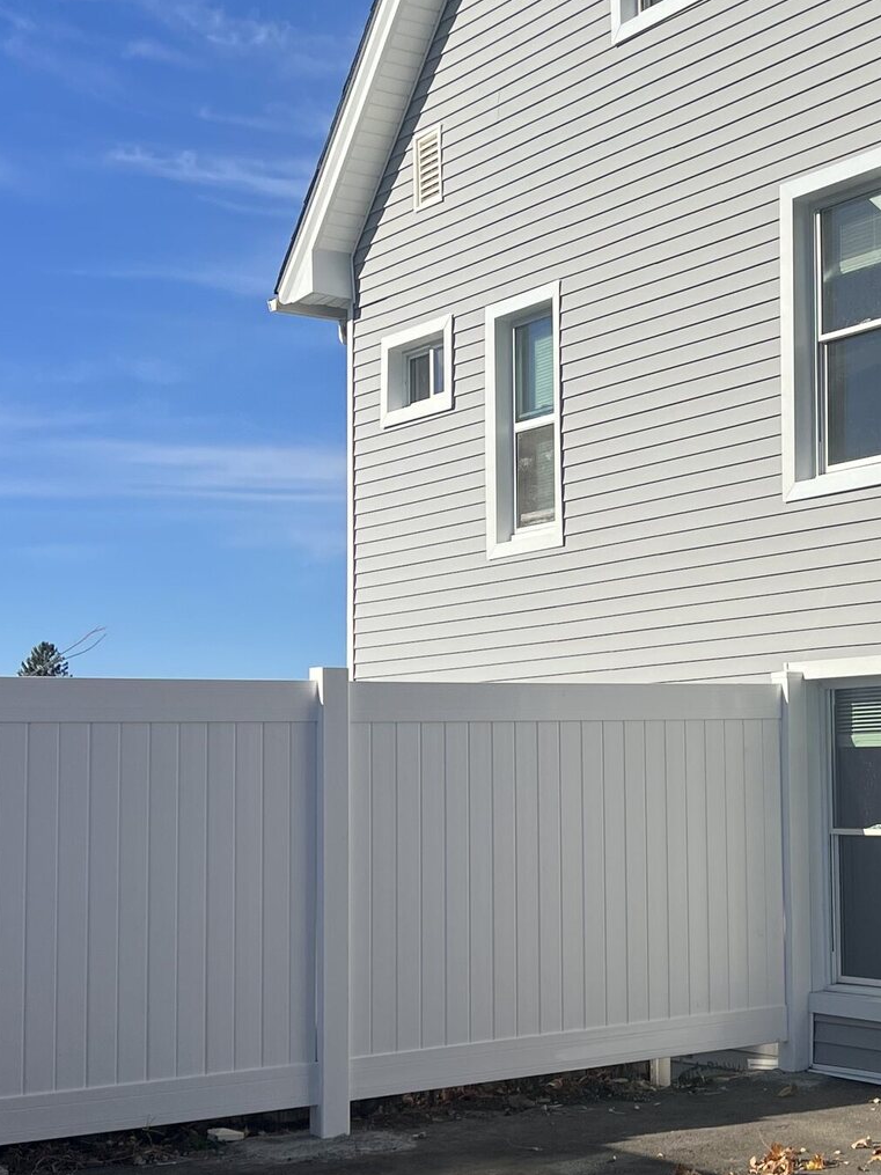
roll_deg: +1.0
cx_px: 828
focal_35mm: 59
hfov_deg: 24.0
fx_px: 2003
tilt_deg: +3.1
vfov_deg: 32.7
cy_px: 623
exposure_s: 1/7463
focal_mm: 5.7
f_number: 1.5
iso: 50
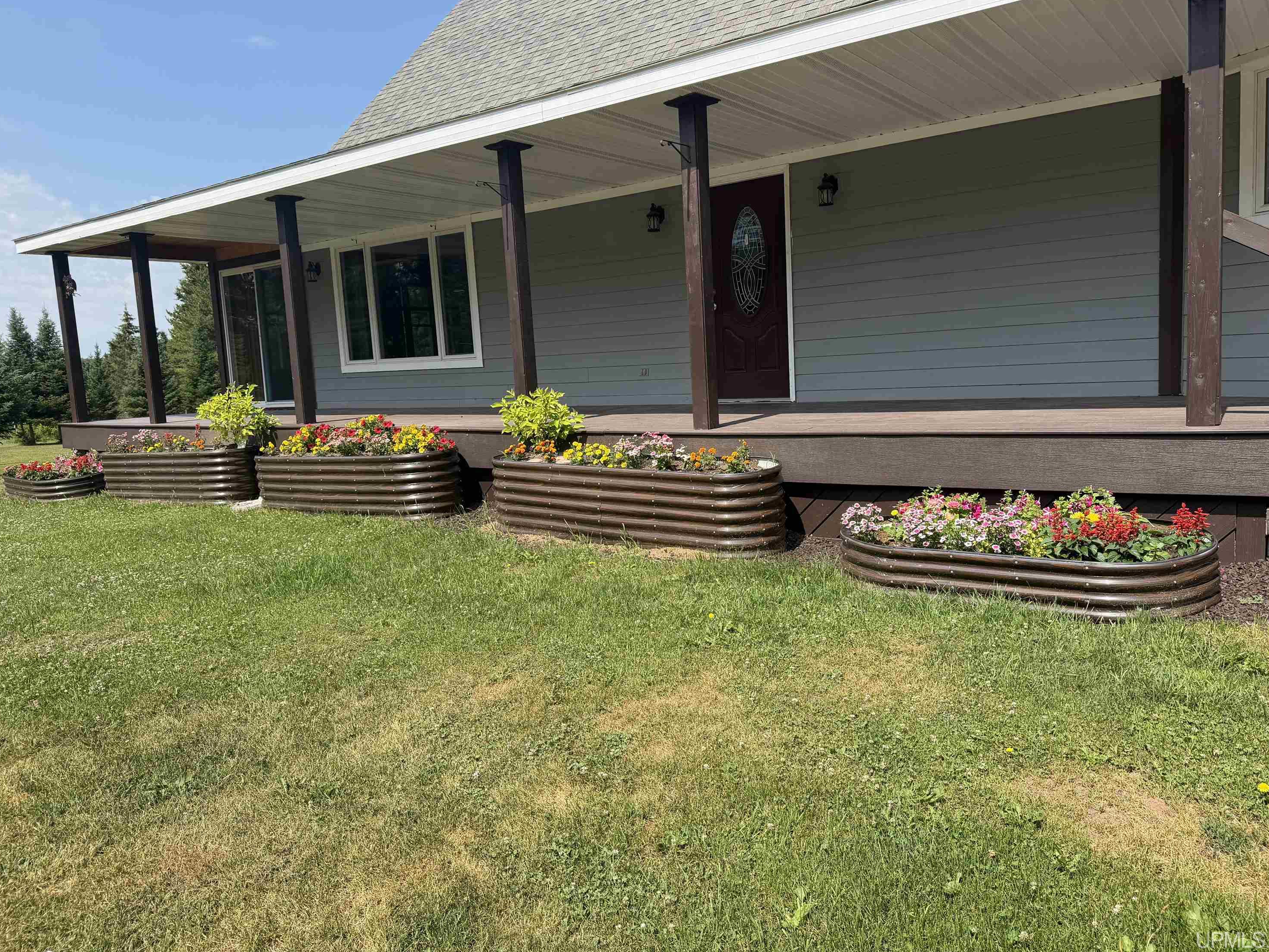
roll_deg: +2.9
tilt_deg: -7.3
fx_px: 917
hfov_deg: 69.4
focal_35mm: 25
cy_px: 466
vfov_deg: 54.9
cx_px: 655
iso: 80
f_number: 1.78
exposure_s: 1/2801
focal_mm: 6.76
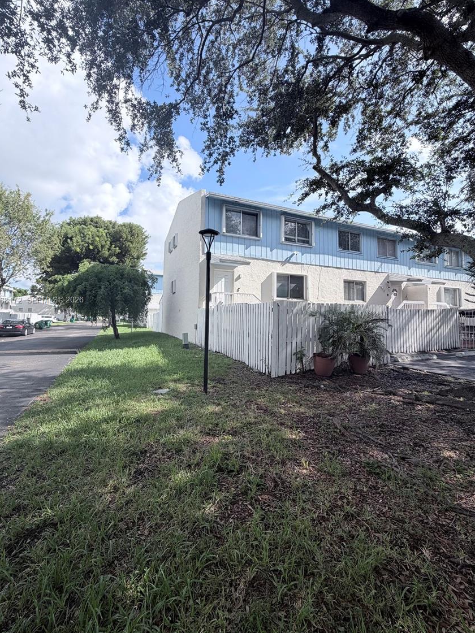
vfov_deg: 98.1
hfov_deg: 81.7
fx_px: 274
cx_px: 234
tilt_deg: +5.5
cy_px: 301
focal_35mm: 15
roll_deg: -0.7
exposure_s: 1/770
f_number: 2.2
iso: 32
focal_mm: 2.22
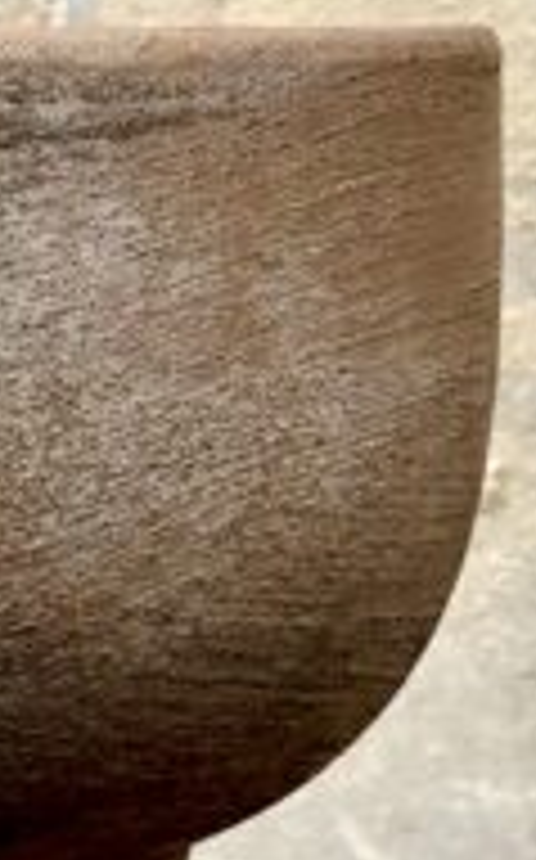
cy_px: 101
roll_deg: +0.4
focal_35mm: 178
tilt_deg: +1.1
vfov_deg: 11.7
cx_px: -248
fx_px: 4170
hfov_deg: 7.2
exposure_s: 1/100
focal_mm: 6.86
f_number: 1.78
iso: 80
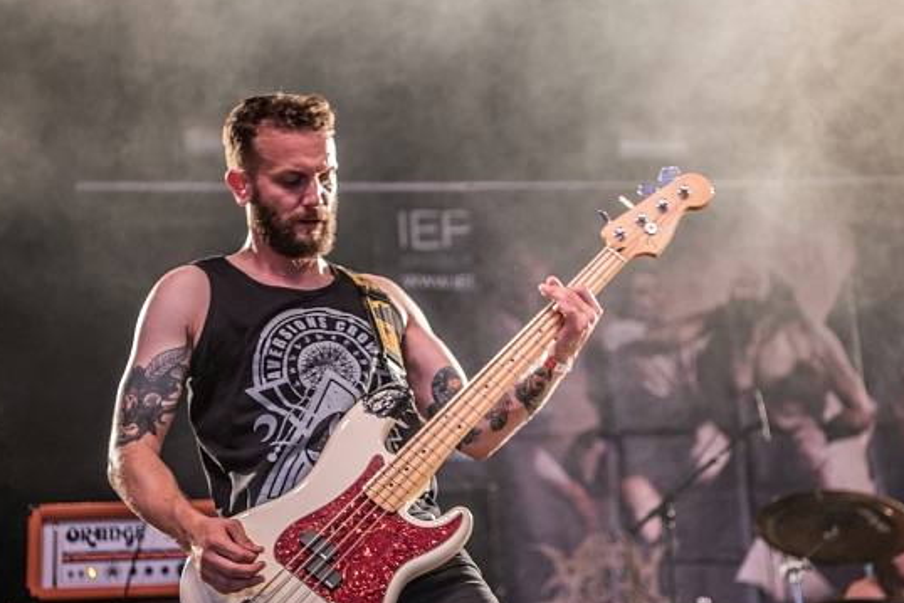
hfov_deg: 24.4
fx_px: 2085
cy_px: 328
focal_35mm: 83
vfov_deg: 16.5
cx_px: 554
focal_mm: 62
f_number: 2.8
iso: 800
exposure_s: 1/100
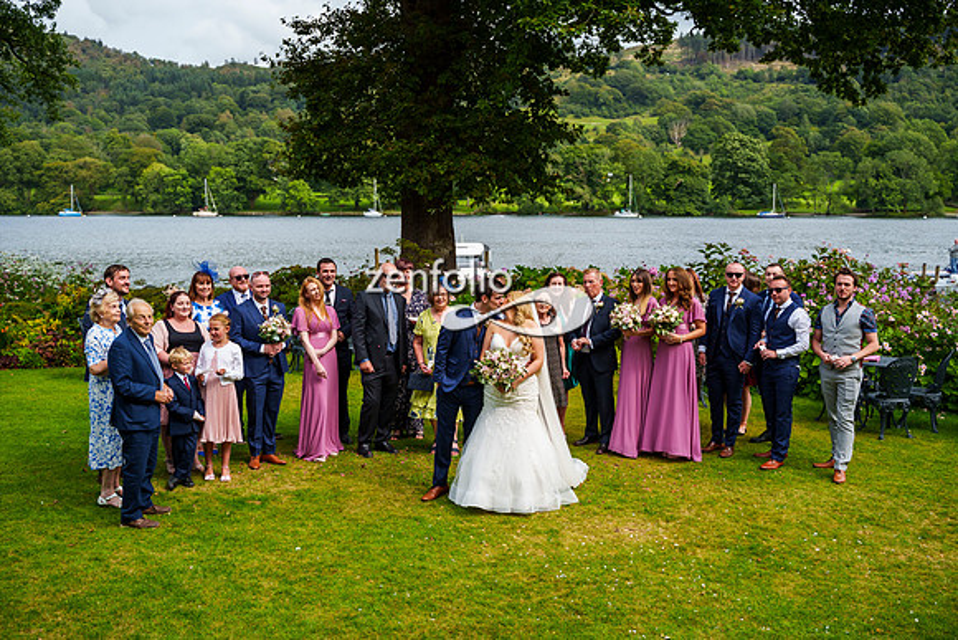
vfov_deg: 36.9
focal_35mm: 36
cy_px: 320
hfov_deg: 53.1
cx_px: 479
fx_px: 958
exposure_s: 1/4000
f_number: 3.5
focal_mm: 36
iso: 400
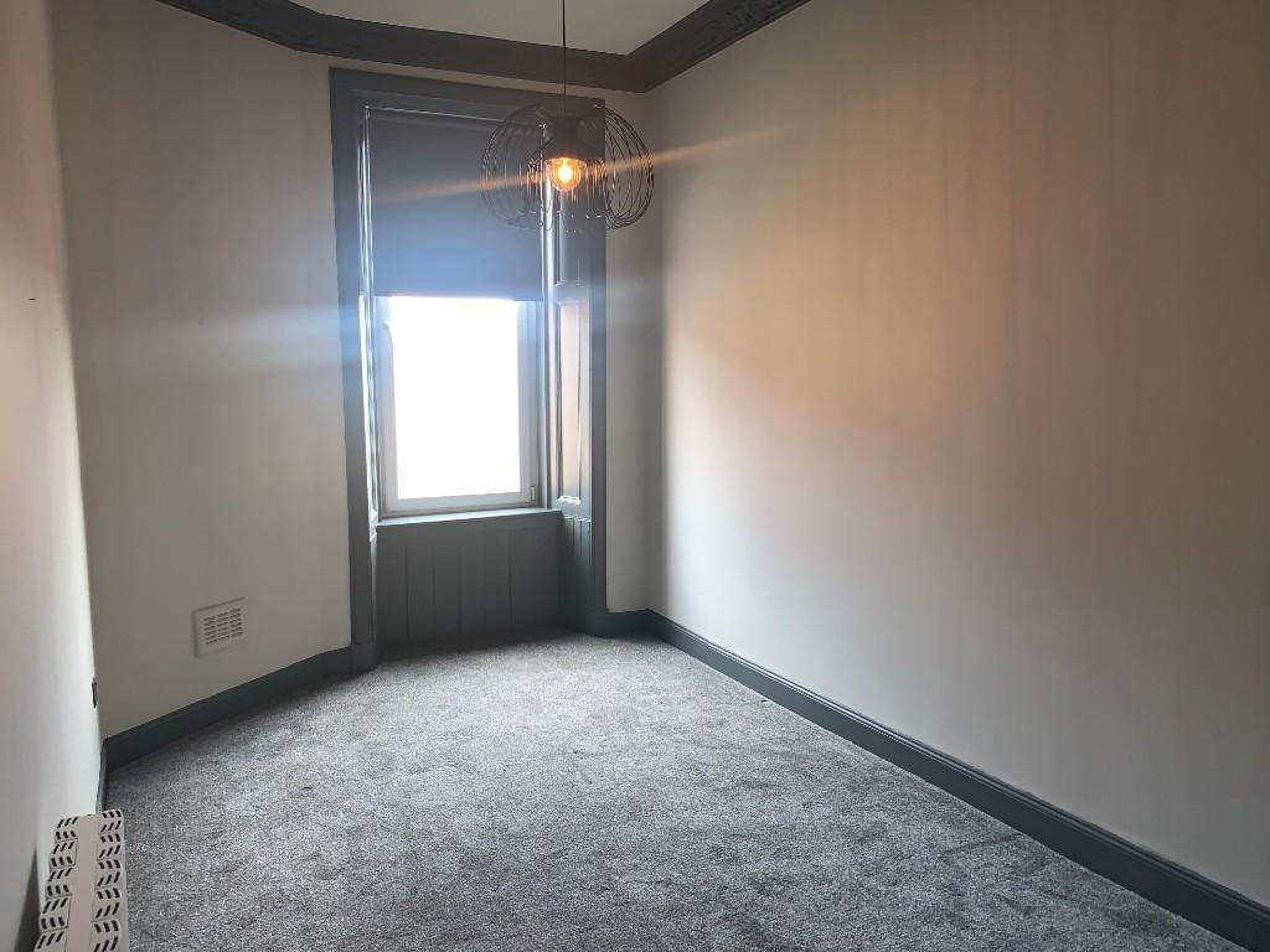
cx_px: 635
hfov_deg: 67.3
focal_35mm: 26
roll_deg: +1.6
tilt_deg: -6.6
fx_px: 954
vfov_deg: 53.1
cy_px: 476
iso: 50
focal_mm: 4.25
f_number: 1.8
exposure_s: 1/17
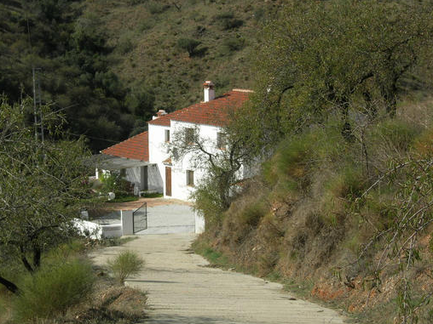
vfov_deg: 13.0
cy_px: 162
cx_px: 216
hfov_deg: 17.3
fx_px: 1426
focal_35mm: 114
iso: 64
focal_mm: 23.4
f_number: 8.2
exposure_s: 1/274
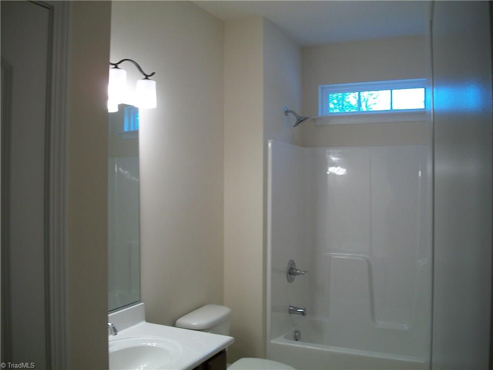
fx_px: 456
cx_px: 246
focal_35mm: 32
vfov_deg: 44.2
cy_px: 185
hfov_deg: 56.8
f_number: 2.9
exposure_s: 1/30
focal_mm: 5.7
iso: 80
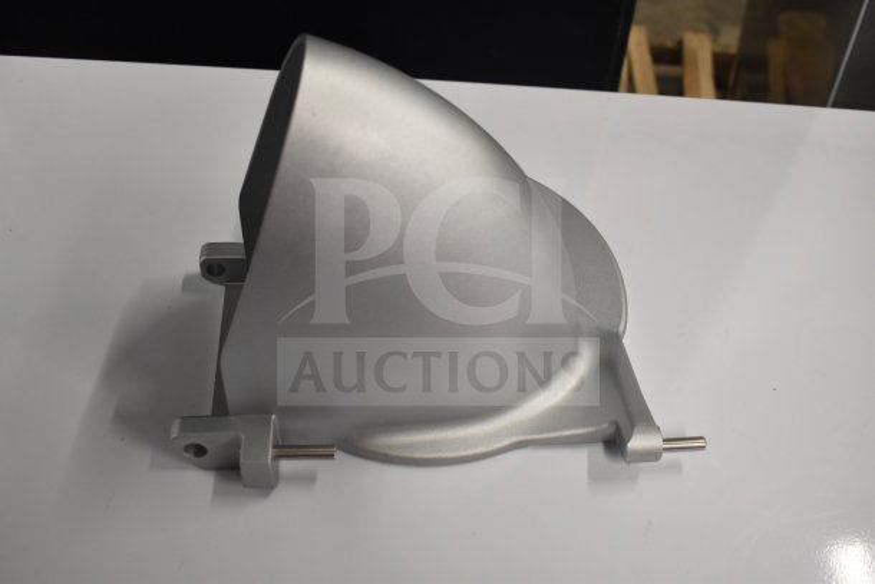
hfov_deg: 49.5
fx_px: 948
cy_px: 292
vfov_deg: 34.2
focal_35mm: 39
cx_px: 438
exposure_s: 1/40
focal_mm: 26
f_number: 4
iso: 1000
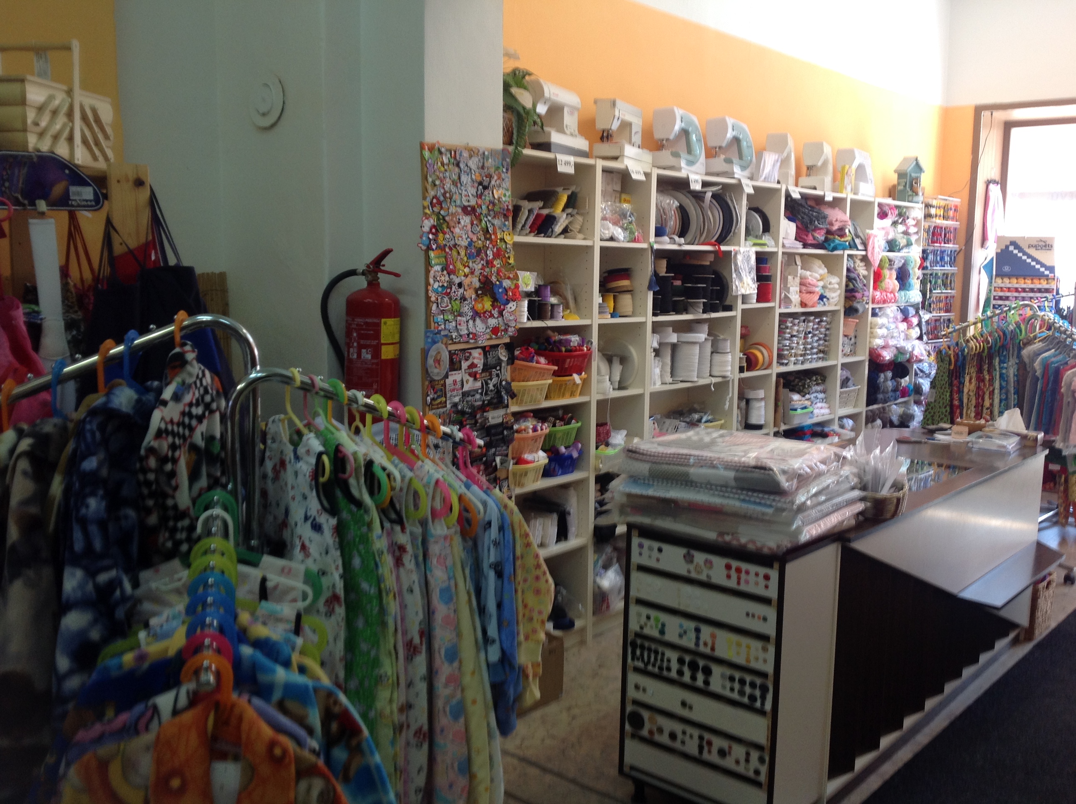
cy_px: 402
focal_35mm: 35
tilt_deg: -8.0
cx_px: 538
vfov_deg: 40.6
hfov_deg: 52.7
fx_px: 1086
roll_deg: -1.0
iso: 50
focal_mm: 4.28
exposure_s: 1/25
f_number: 2.4
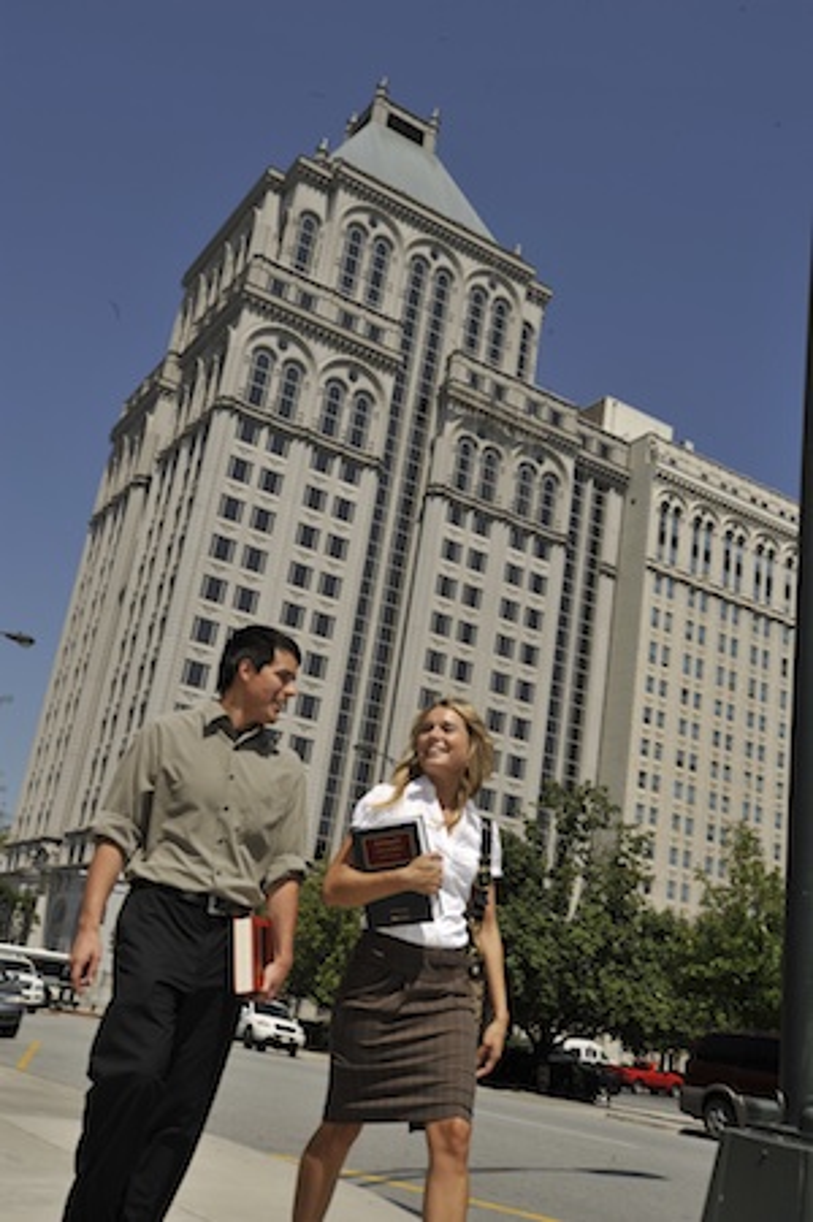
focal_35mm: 35
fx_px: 1187
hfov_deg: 37.8
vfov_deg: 54.5
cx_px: 406
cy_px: 611
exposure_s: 1/250
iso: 200
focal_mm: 35
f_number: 18
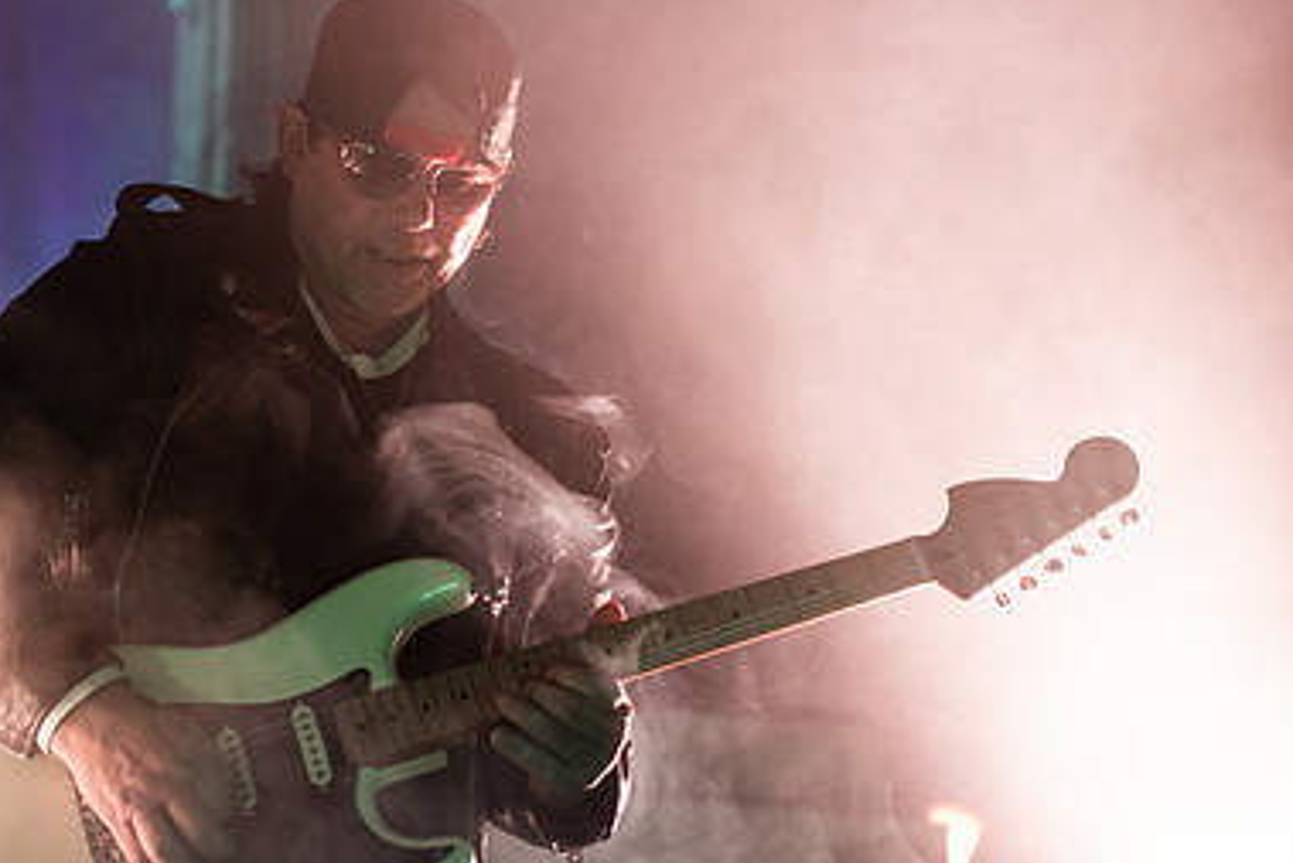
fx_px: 4347
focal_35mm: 121
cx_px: 426
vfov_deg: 11.3
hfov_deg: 16.9
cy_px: 318
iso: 2000
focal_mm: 70
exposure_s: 1/320
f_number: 3.2
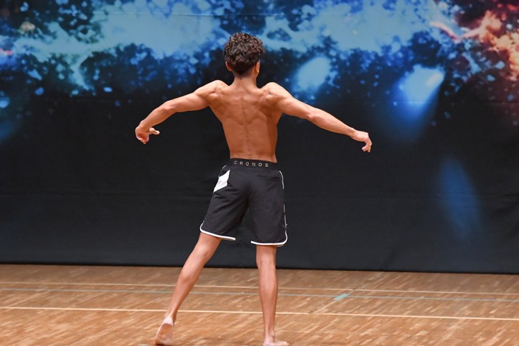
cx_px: 254
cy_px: 180
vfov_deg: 4.6
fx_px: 4338
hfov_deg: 6.8
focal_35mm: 301
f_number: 5.6
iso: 8000
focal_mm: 190
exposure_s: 1/400
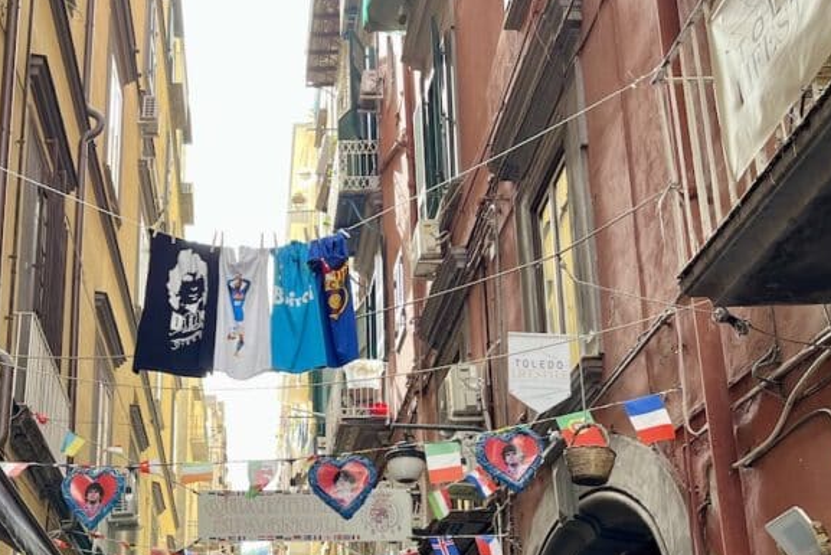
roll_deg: -2.0
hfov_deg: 39.6
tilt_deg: +15.5
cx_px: 176
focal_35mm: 48
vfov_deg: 27.2
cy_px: 493
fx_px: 1108
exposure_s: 1/133
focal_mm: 5.1
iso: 32
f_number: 1.6
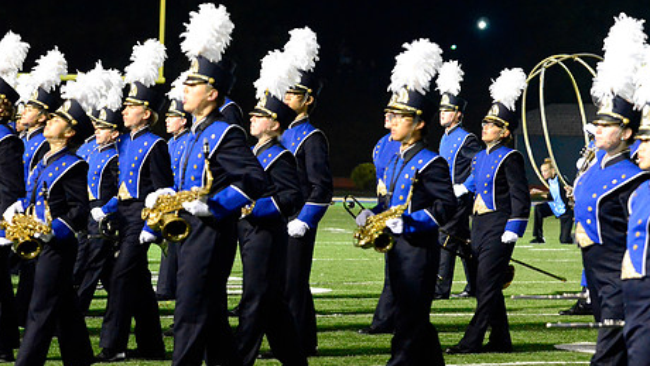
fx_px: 2931
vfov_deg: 7.1
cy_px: 246
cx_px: 257
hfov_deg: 12.6
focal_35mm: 170
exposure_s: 1/250
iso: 6400
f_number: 4
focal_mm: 86
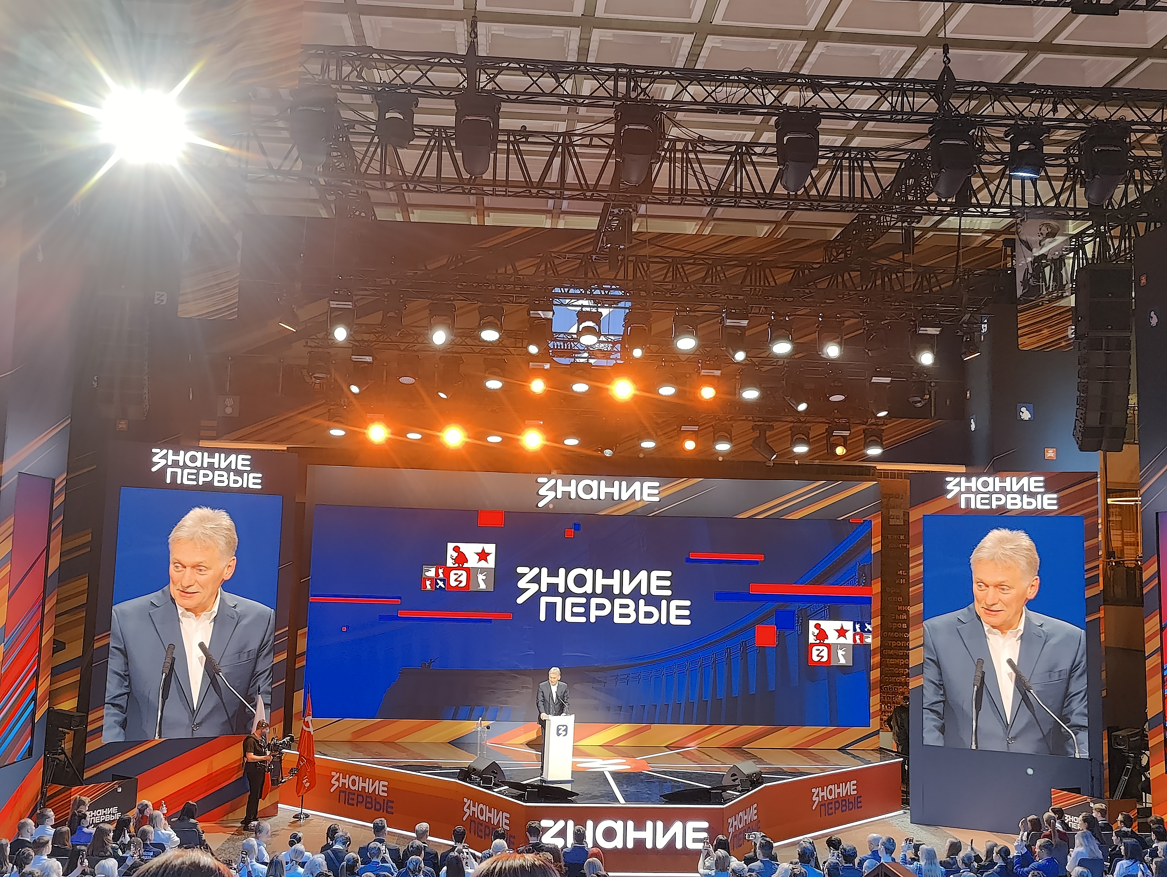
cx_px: 584
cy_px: 438
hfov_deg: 52.6
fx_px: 1181
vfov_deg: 40.8
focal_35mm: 35
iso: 100
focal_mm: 6.06
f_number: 1.8
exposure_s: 1/60
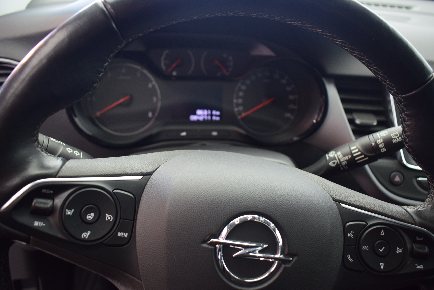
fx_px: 380
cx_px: 217
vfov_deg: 41.8
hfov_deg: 59.5
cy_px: 145
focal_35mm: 32
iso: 1600
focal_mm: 21
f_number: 3.8
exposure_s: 1/40
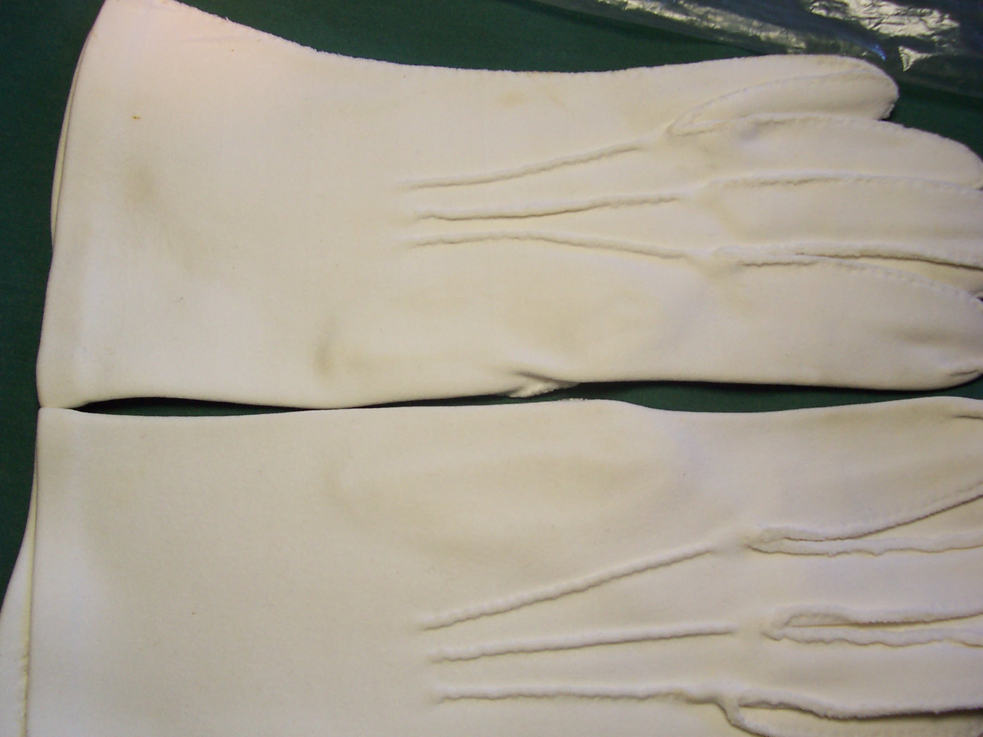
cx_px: 492
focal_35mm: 37
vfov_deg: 38.7
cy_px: 368
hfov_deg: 50.1
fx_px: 1051
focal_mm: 5.6
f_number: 2.8
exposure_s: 1/90
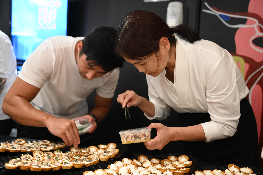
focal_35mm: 38
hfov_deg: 50.7
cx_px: 132
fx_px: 278
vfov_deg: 35.0
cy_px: 88
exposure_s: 1/125
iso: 10000
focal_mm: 38
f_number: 2.8
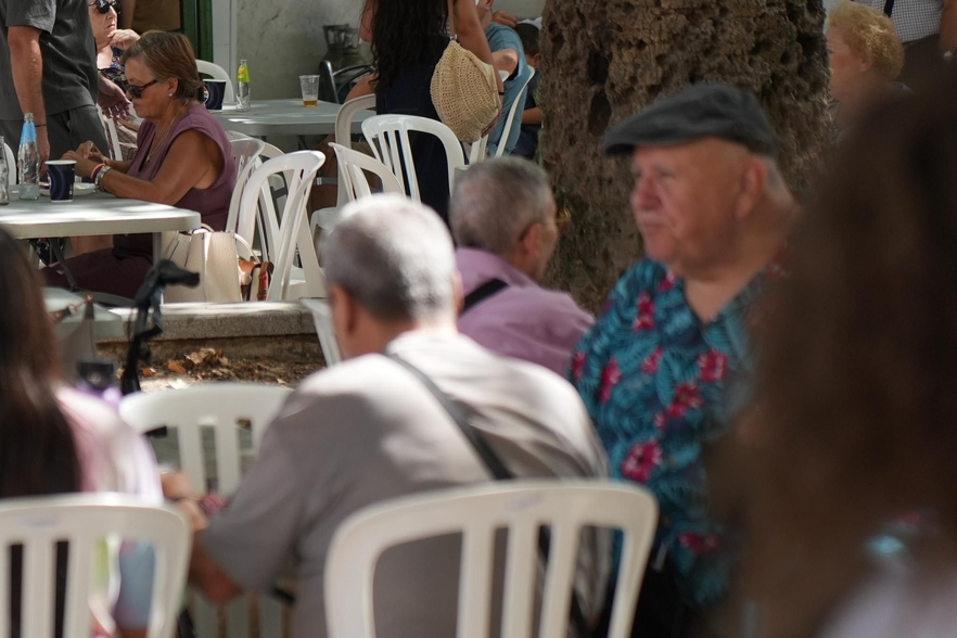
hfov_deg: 11.9
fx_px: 4519
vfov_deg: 8.1
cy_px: 227
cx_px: -34
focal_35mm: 170
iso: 320
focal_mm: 75
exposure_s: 1/800
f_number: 2.8
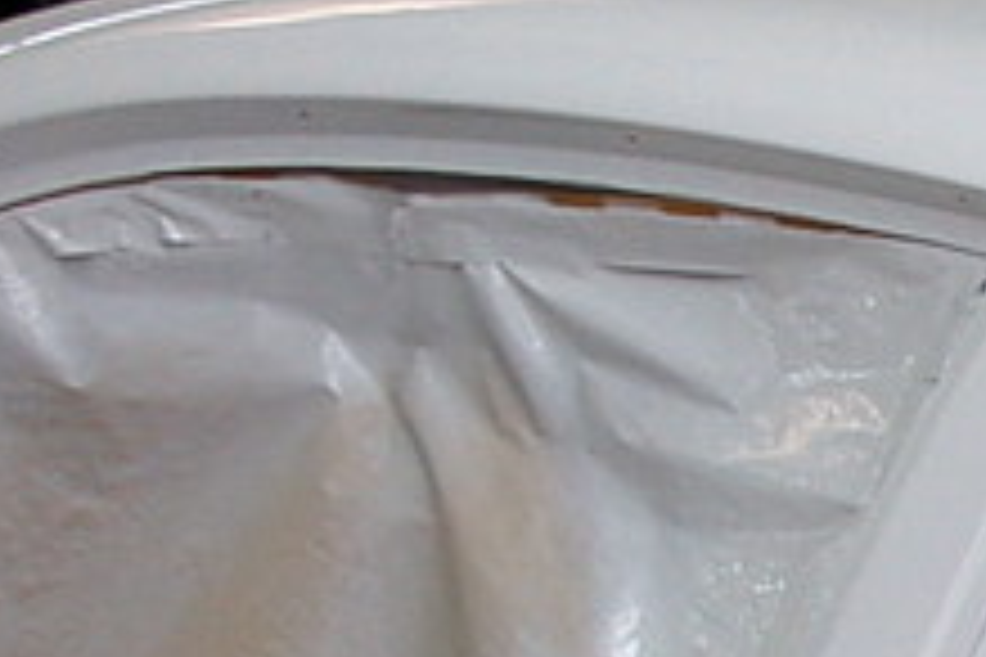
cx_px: 2179
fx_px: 5751
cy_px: 1195
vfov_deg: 6.4
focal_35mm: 210
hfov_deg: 9.0
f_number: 5
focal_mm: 30
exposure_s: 1/100
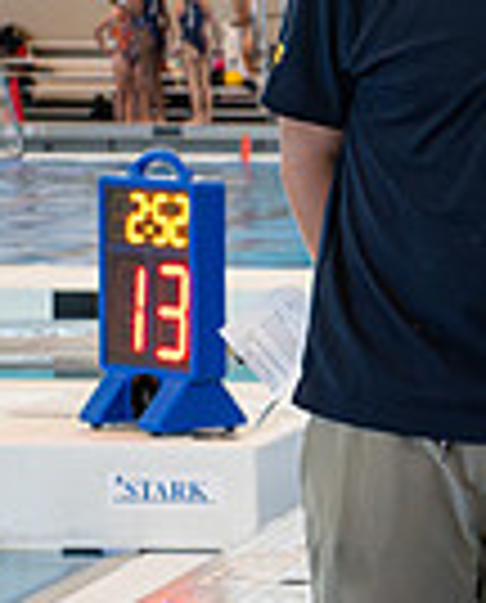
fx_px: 3920
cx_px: 1108
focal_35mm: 219
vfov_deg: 8.8
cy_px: 324
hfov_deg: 6.8
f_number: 5
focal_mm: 42
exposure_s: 1/160
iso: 5600
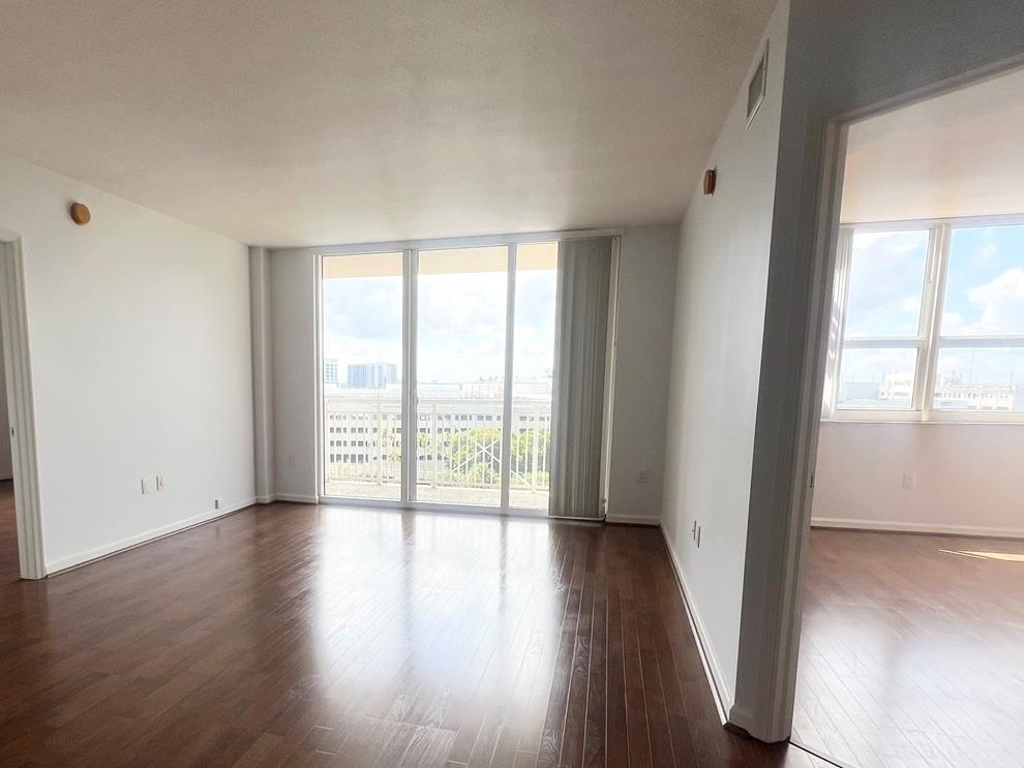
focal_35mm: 21
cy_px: 480
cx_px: 397
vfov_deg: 62.6
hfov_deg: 77.8
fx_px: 621
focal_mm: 1.57
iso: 32
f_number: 1.8
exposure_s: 1/227
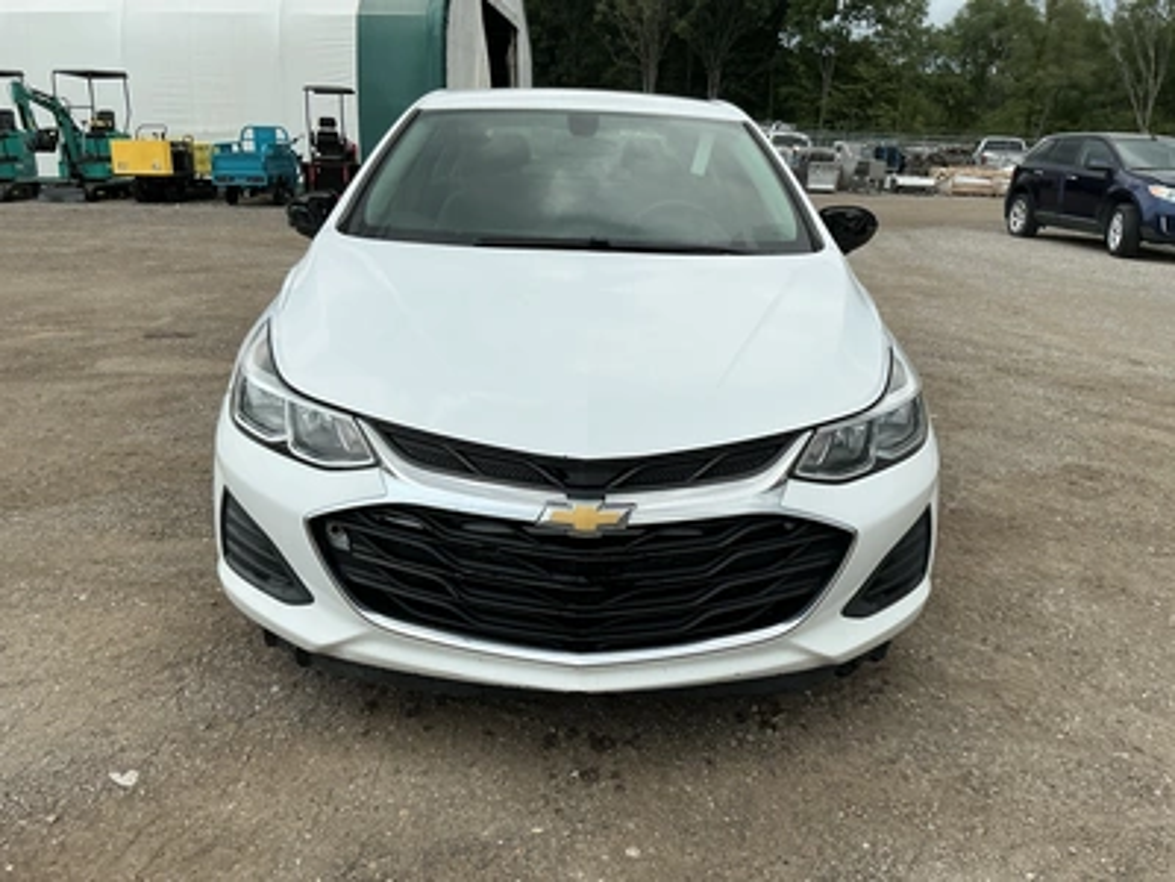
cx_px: 588
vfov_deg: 49.7
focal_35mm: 28
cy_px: 441
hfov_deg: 63.4
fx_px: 950
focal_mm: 3
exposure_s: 1/2801
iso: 25
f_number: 1.8
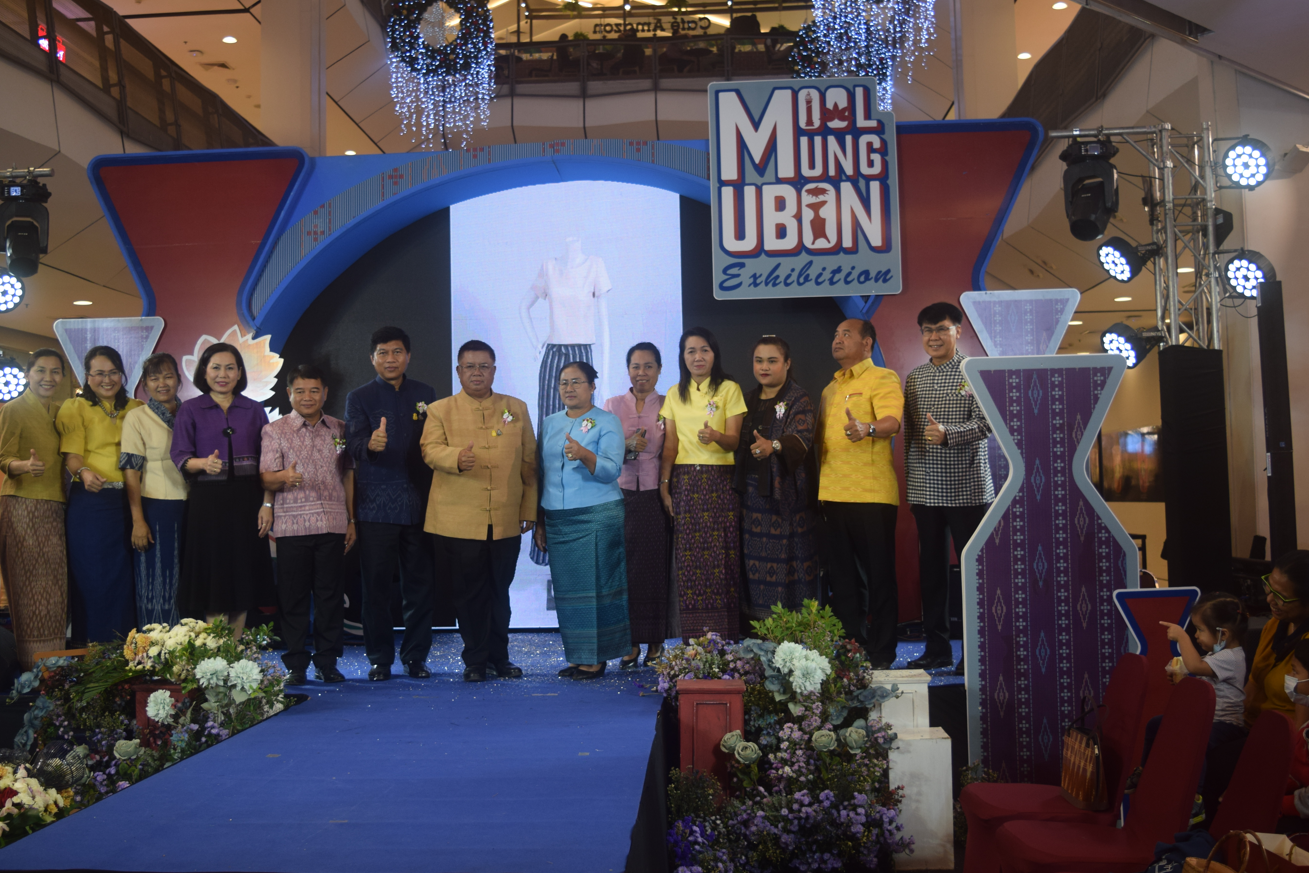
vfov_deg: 33.4
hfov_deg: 48.4
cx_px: 619
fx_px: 1454
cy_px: 435
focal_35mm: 40
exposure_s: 1/80
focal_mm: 24
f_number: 4.5
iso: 400
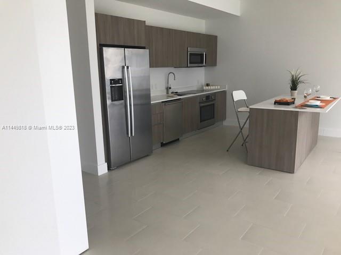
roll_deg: +0.6
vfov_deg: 49.7
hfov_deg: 63.4
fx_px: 276
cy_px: 128
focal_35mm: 28
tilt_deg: -11.1
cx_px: 170
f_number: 1.8
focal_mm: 3.99
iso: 40
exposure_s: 1/120
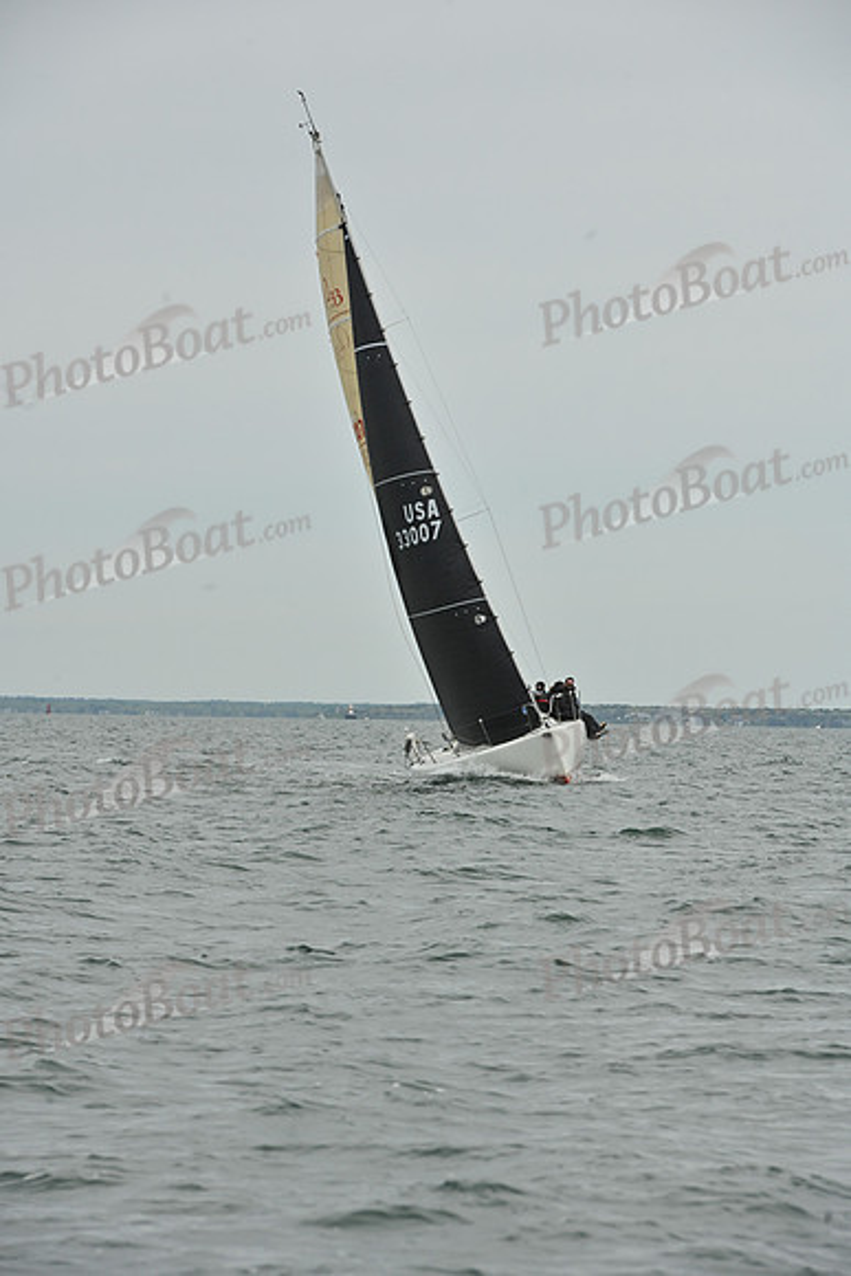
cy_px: 638
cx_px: 426
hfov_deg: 6.9
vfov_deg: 10.3
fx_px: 7087
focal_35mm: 200
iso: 320
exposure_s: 1/1000
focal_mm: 200
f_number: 11
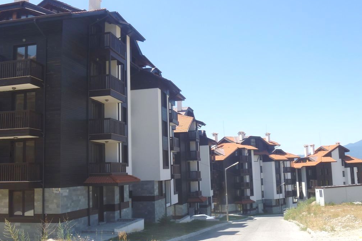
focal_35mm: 37
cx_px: 181
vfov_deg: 36.0
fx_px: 372
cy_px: 115
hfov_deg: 51.9
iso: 80
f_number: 5.6
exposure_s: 1/200
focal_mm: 6.3
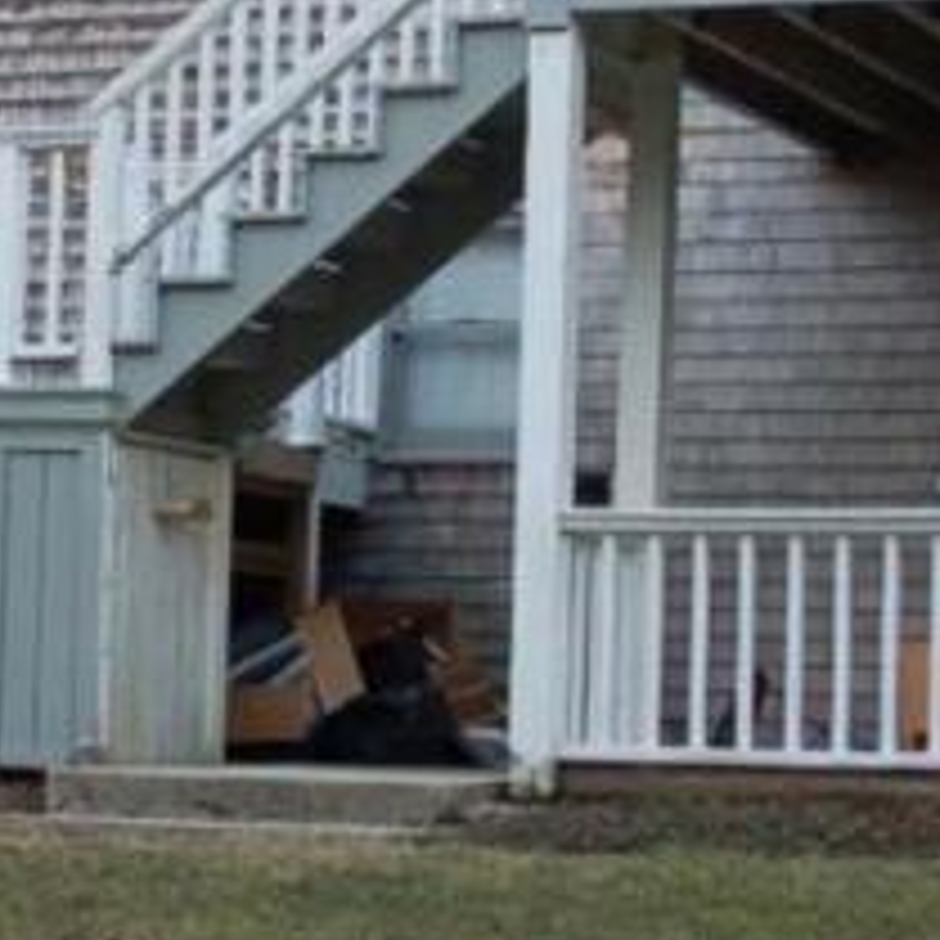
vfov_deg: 12.3
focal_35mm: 141
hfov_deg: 12.4
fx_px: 4332
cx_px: 324
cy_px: 67
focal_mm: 20
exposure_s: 1/125
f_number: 5.6
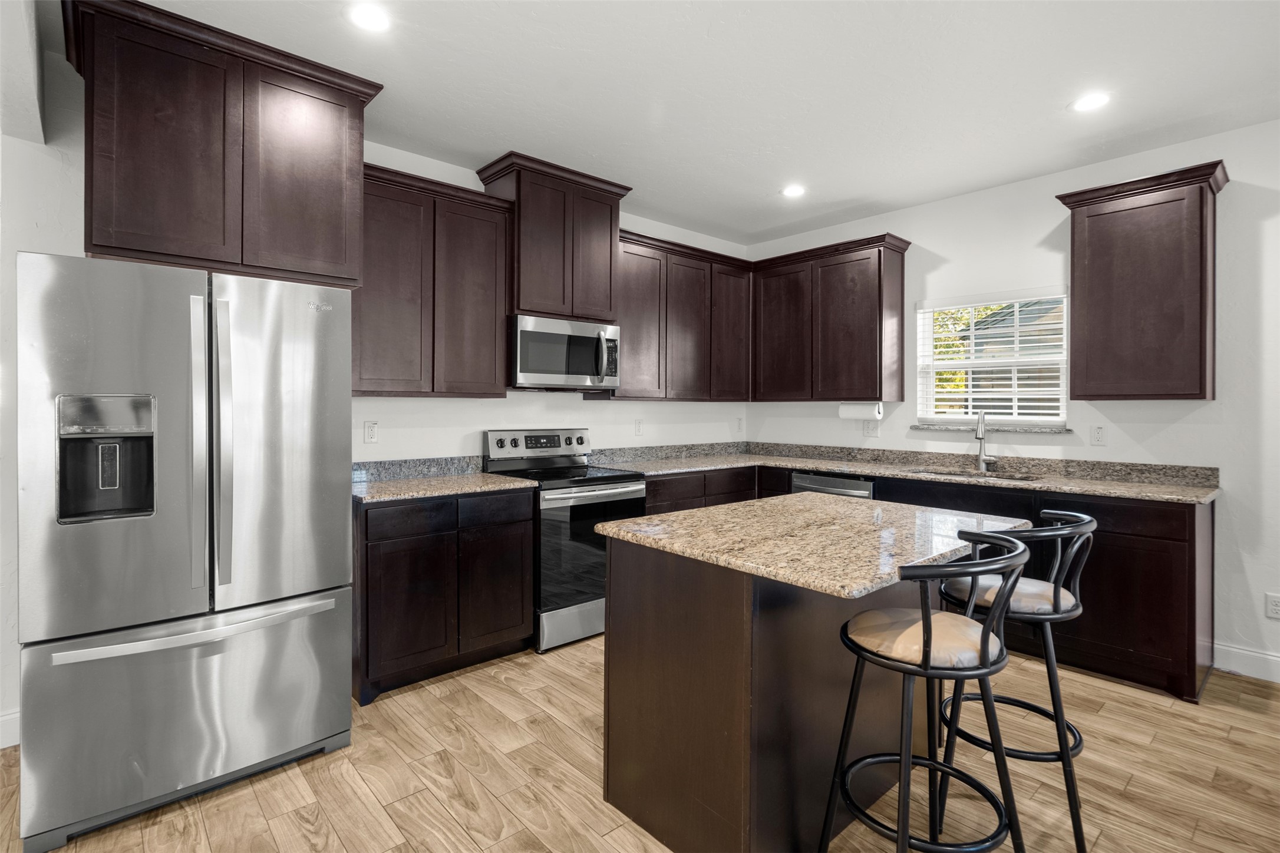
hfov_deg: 93.3
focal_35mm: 17
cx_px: 640
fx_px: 604
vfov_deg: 70.4
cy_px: 426
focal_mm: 17
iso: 800
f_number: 7.1
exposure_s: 2.5
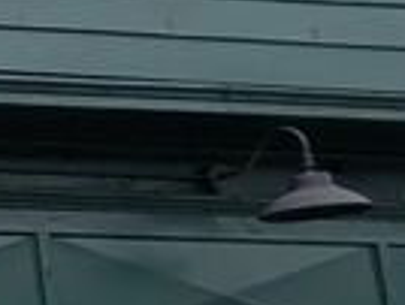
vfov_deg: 15.9
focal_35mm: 92
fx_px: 1078
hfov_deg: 13.1
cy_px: 276
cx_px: -668
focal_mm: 2.02
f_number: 1.7
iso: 54
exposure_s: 1/2252
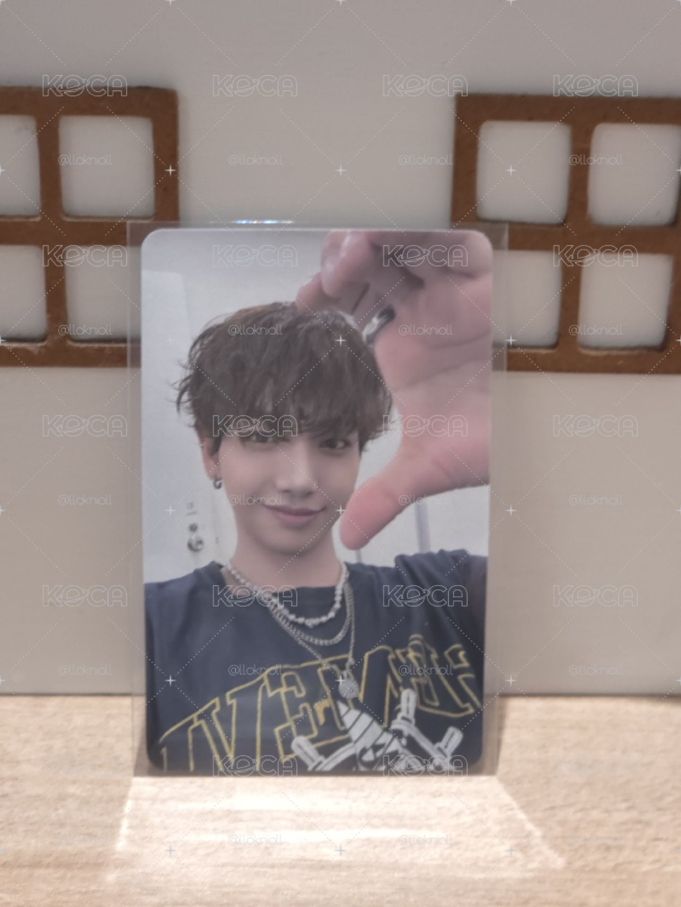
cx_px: 340
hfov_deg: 21.3
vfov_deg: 28.2
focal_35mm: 69
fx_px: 1810
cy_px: 454
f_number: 2.4
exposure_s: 1/30
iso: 200
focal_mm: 7
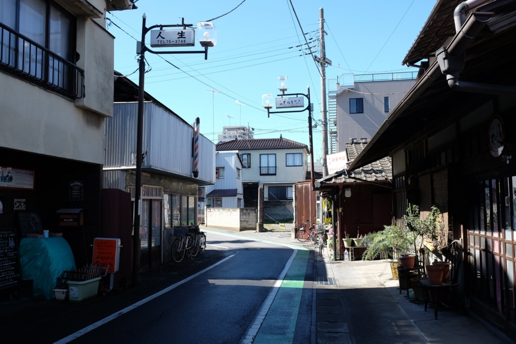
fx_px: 416
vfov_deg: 45.0
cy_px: 172
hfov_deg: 63.7
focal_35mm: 29
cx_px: 258
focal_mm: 19.6
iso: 200
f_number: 5.6
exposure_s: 1/210
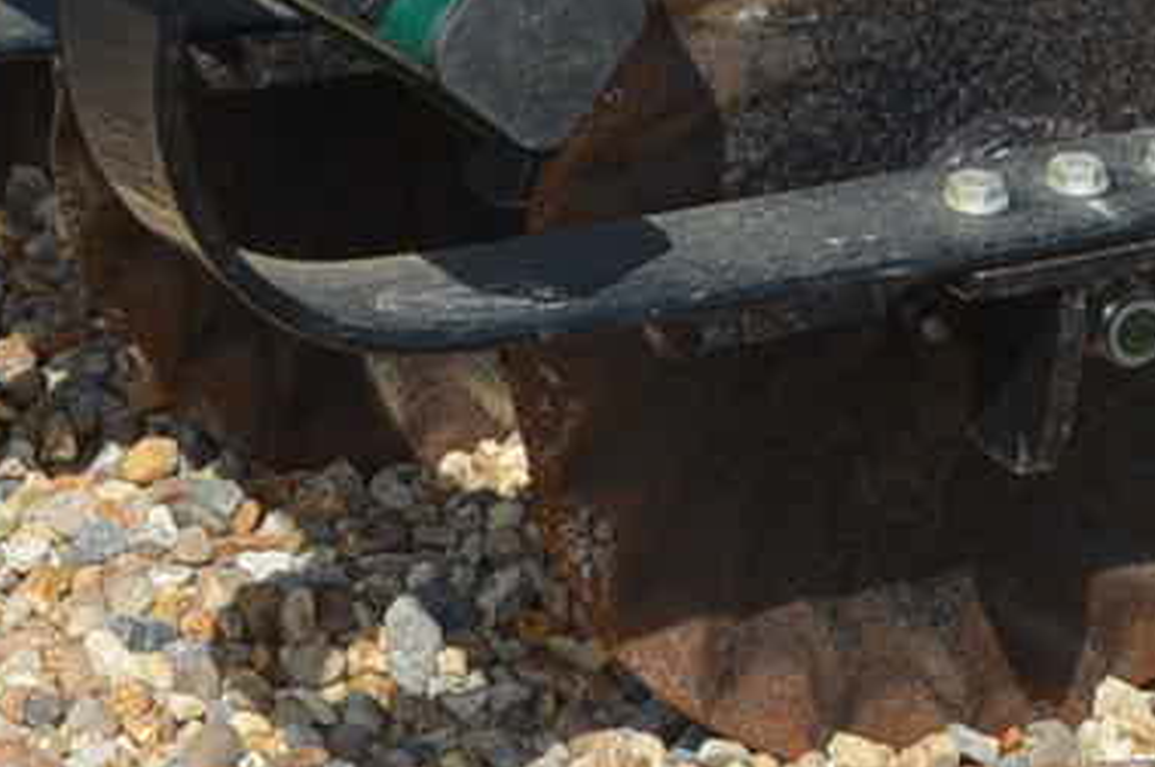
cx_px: 1228
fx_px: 8139
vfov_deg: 5.3
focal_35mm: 254
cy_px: -791
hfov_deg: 8.1
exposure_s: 1/250
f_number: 8
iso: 125
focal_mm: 26
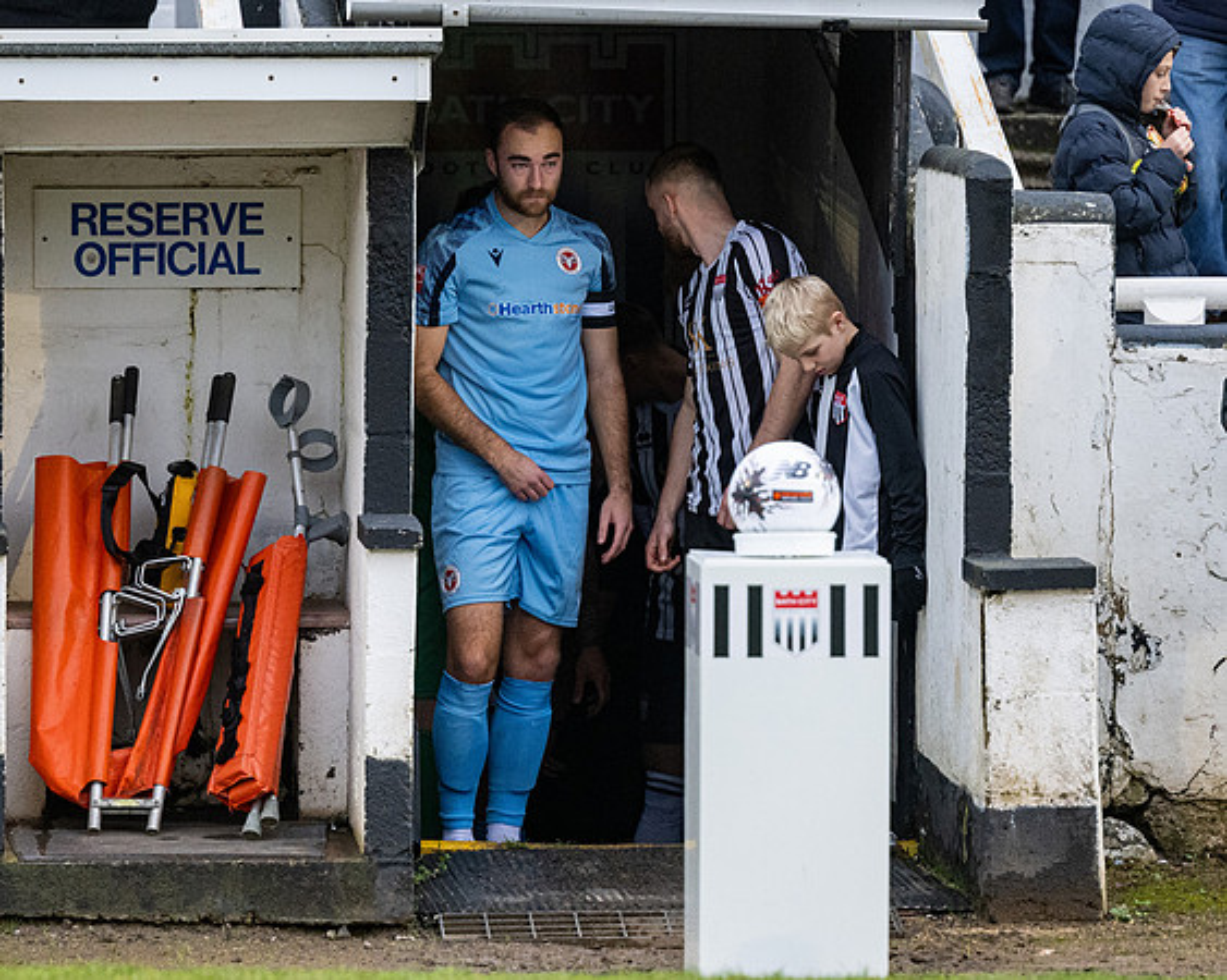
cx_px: 471
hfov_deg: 6.6
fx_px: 10717
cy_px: 471
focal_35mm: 295
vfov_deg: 5.2
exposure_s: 1/1250
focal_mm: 160
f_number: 2.8
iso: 1600
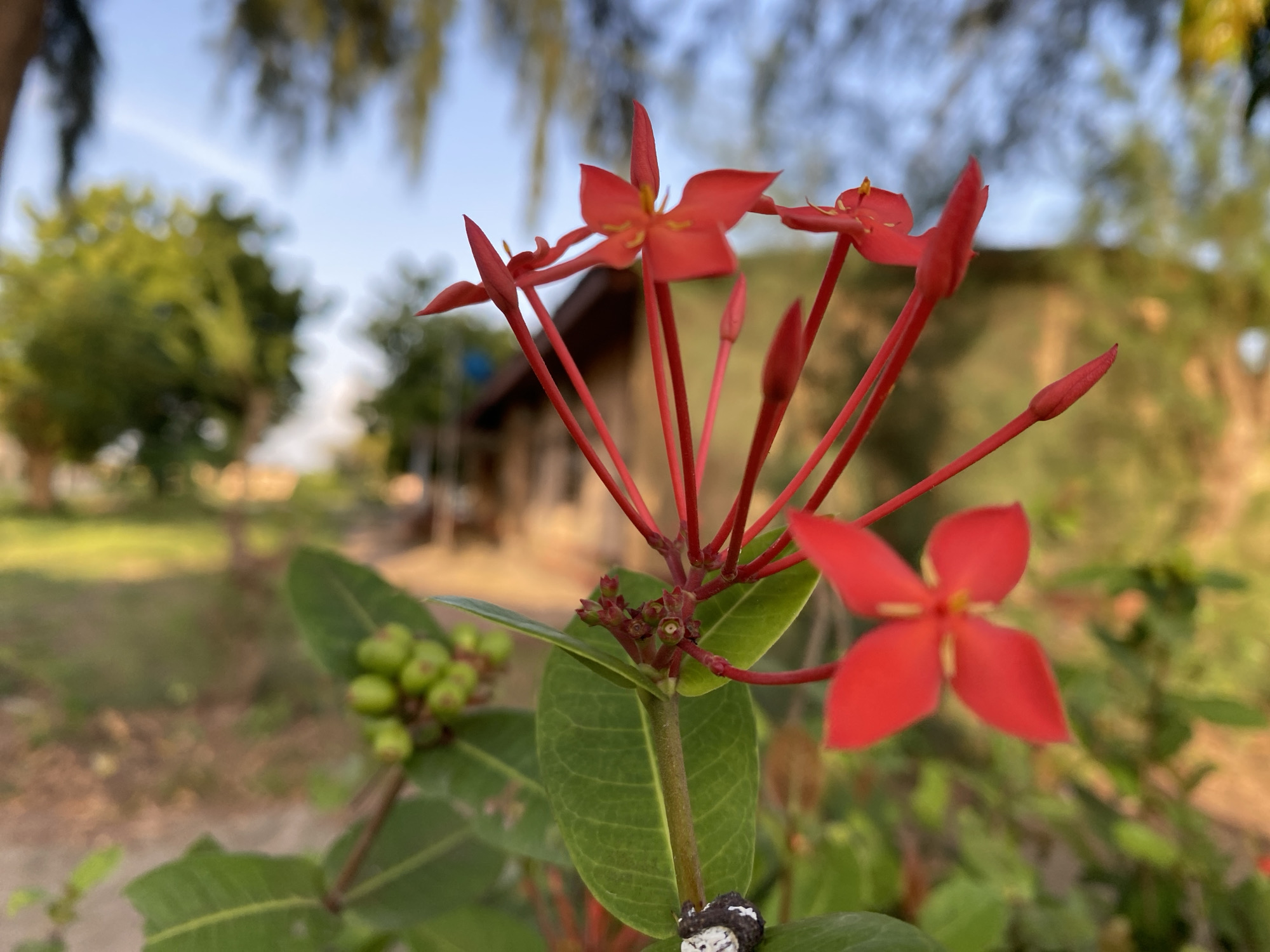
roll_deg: -2.6
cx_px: 635
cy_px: 476
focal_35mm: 26
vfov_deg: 53.1
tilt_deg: +2.7
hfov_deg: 67.3
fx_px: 954
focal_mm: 4.25
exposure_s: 1/357
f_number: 1.8
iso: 32
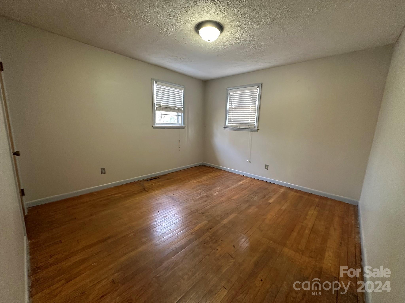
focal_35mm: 14
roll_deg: -1.7
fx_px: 164
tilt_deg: -9.4
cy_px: 152
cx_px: 202
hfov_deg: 102.1
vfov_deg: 85.7
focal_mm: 2.22
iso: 400
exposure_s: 1/60
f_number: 2.2
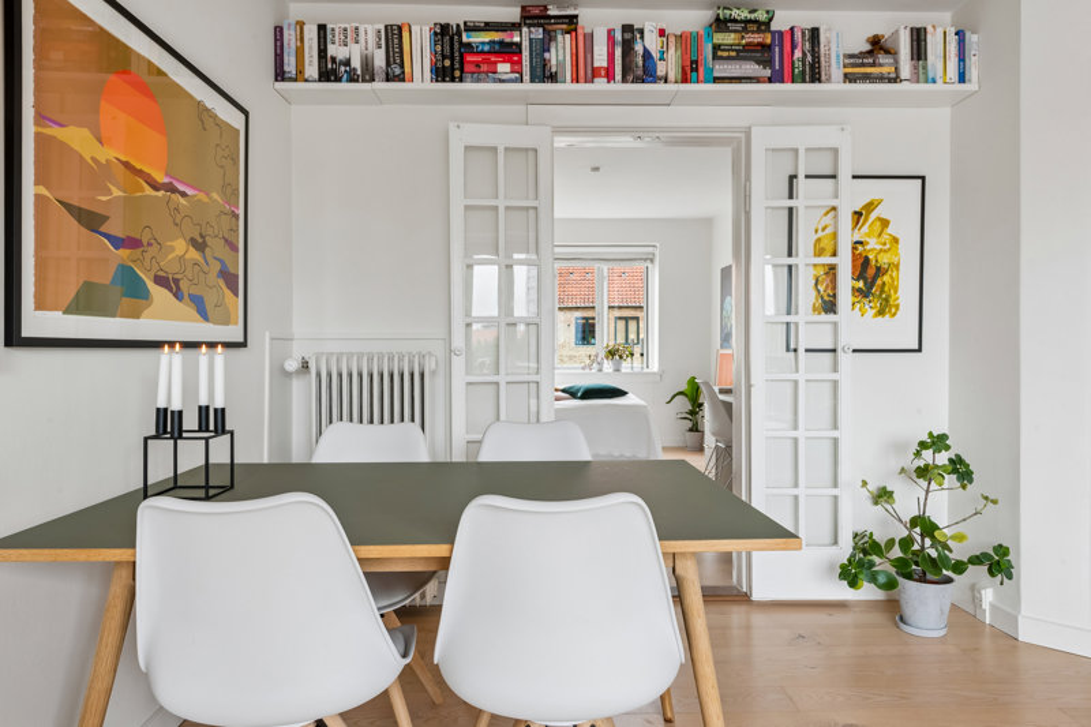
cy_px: 364
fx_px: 727
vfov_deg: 53.1
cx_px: 546
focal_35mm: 24
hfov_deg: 73.8
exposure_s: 1/10
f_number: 13
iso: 400
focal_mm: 24
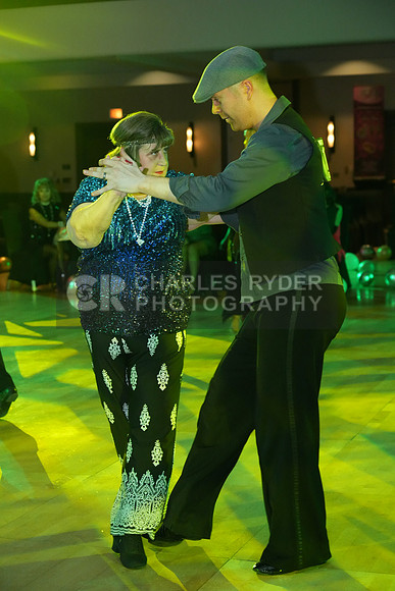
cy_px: 296
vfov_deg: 28.1
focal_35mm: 72
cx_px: 198
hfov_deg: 18.9
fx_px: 1184
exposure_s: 1/250
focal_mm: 72
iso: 6400
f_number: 5
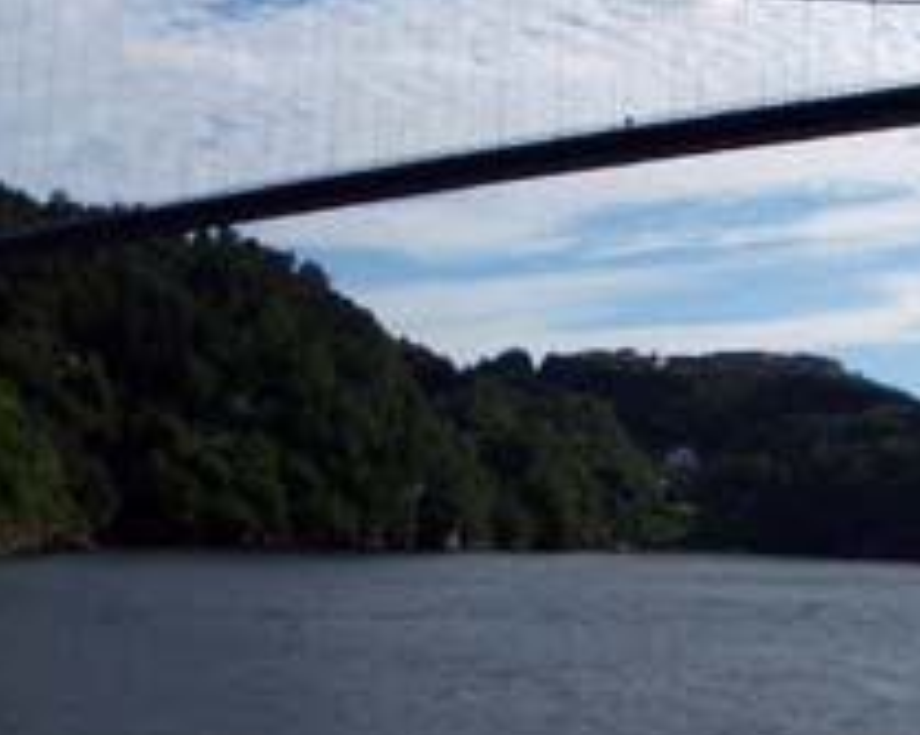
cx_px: 629
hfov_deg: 21.2
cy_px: 301
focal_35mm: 90
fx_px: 2449
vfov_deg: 17.1
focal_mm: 5.8
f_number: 4.3
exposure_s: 1/1250
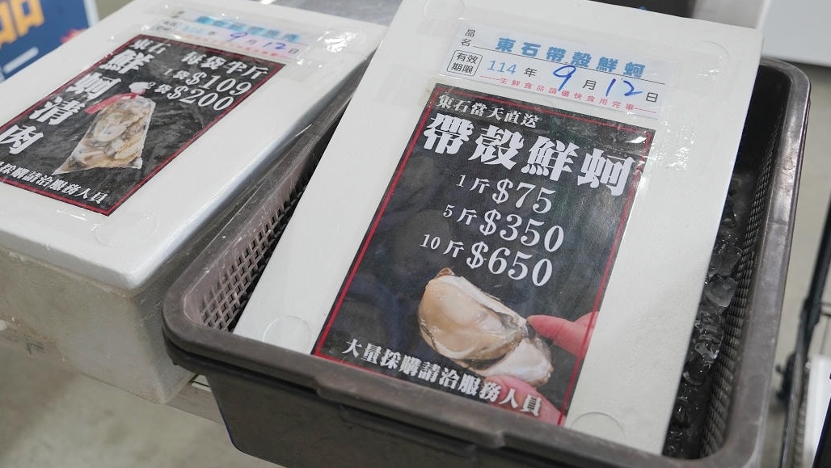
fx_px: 970
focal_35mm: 44
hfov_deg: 46.3
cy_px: 158
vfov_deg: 27.0
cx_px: 367
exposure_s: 1/160
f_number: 4
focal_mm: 36
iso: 640
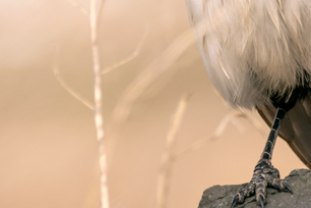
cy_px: -85
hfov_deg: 1.2
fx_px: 15108
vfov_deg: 0.8
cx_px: 214
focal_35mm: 1749
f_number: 6.3
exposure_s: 1/640
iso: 125
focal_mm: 340
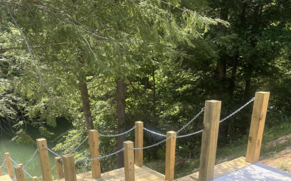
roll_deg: -2.2
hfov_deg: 52.8
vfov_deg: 32.0
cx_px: 145
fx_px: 293
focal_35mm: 37
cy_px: 177
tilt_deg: -24.2
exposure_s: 1/531
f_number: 1.6
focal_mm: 5.96
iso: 50
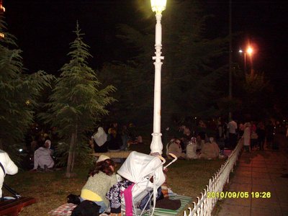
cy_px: 108
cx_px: 144
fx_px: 316
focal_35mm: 38
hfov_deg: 49.0
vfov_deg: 37.7
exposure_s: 1/45
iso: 240
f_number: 2.8
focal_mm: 6.3
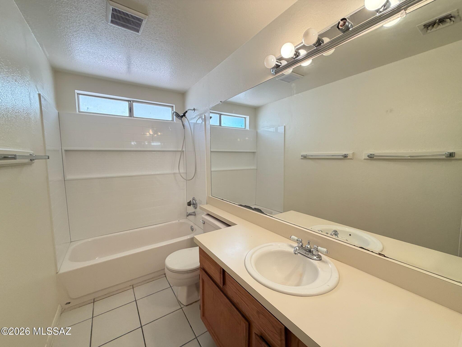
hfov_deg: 102.1
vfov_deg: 85.7
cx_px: 231
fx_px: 187
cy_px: 174
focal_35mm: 14
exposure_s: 1/60
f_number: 2.2
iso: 250
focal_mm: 2.22
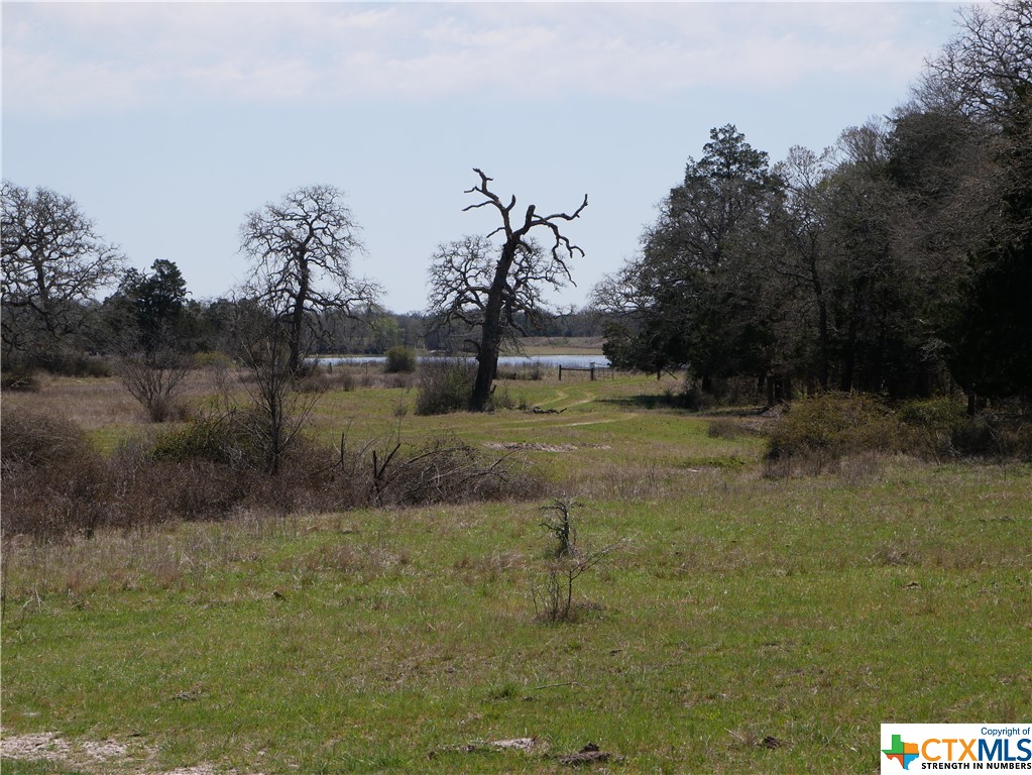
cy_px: 388
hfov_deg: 16.4
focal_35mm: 120
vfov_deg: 12.4
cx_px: 516
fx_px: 3579
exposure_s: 1/500
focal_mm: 60
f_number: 9
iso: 200
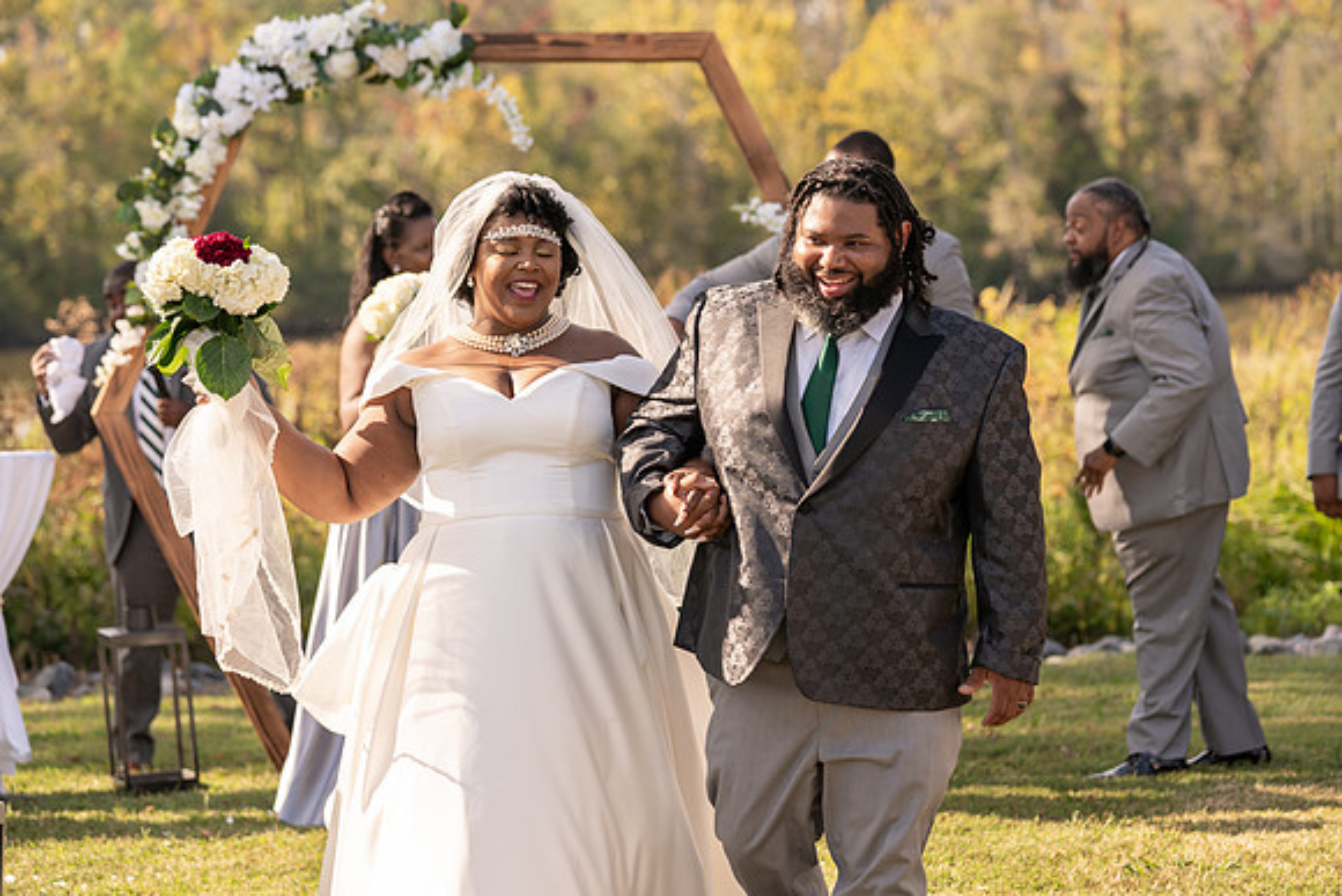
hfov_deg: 18.4
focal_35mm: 111
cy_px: 438
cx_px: 711
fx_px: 4150
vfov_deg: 12.3
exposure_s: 1/500
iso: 100
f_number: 4
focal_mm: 105
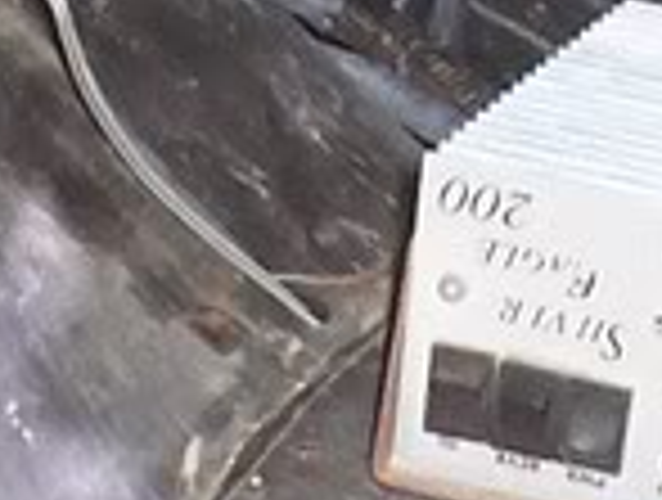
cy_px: 775
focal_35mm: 257
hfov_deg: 7.7
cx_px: 234
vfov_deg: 5.7
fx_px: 4927
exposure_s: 1/90
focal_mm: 5.6
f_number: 2.8
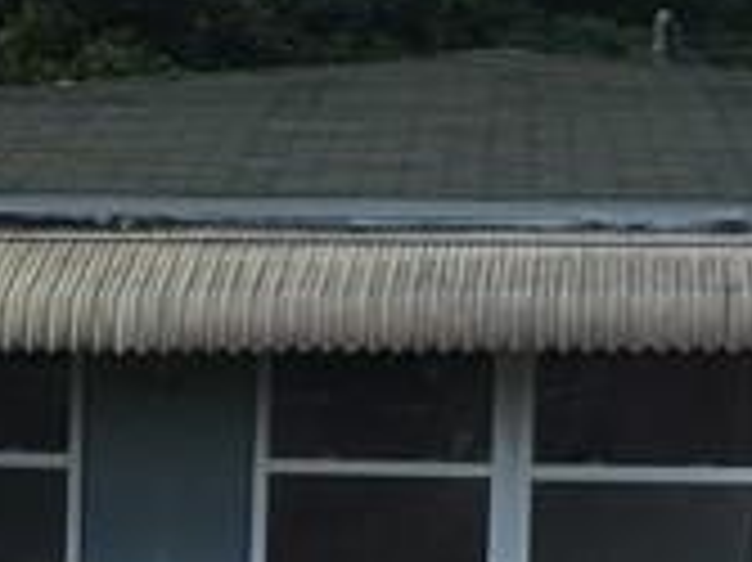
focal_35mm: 178
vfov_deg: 8.3
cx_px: -392
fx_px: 3864
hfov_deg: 10.7
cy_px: 584
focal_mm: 4.15
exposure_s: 1/1412
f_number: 2.2
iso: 32
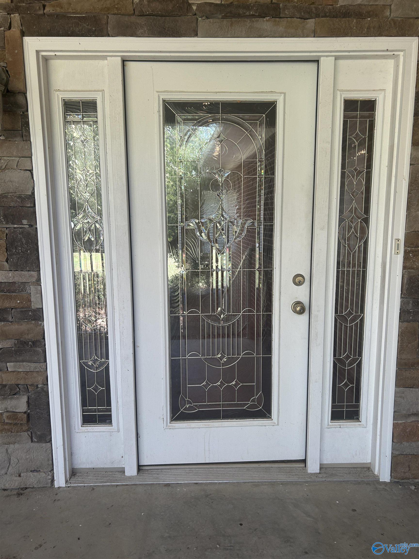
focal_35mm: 26
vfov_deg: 67.3
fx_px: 420
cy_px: 280
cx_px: 210
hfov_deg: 53.1
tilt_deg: -8.5
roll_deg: +0.4
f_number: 1.5
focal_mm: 5.7
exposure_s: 1/120
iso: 50
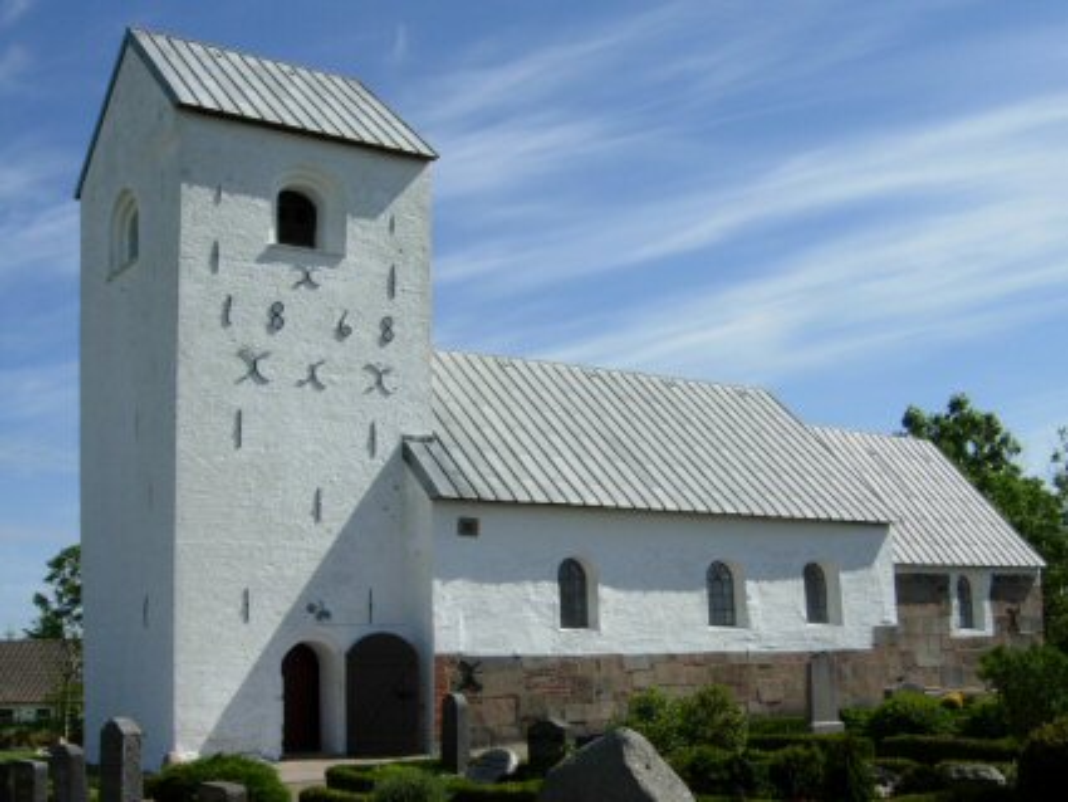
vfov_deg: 39.7
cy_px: 401
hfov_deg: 51.3
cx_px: 534
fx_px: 1111
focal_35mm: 36
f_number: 6.8
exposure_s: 1/406
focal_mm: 7.5
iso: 50
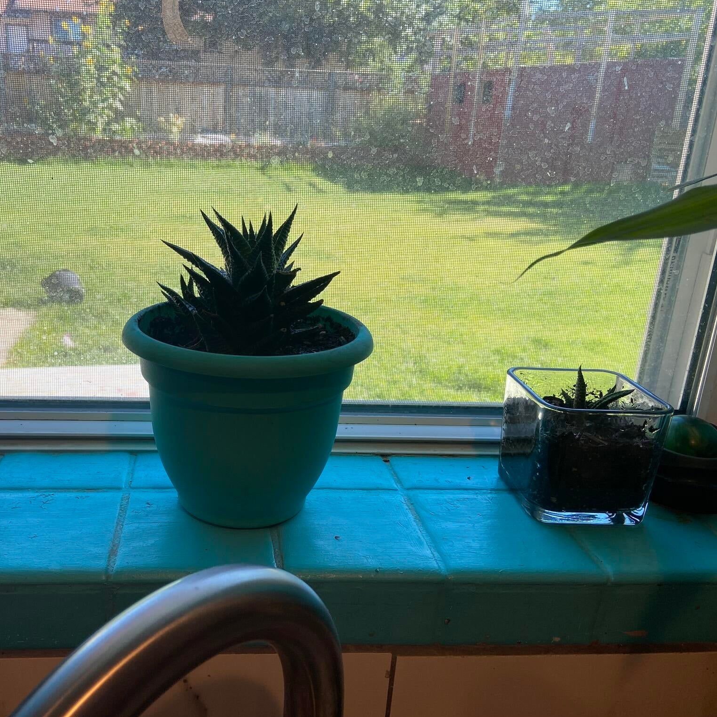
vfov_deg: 52.5
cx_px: 256
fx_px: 726
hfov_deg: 51.8
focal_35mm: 31
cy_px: 360
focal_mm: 4.25
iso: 32
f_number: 1.8
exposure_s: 1/169
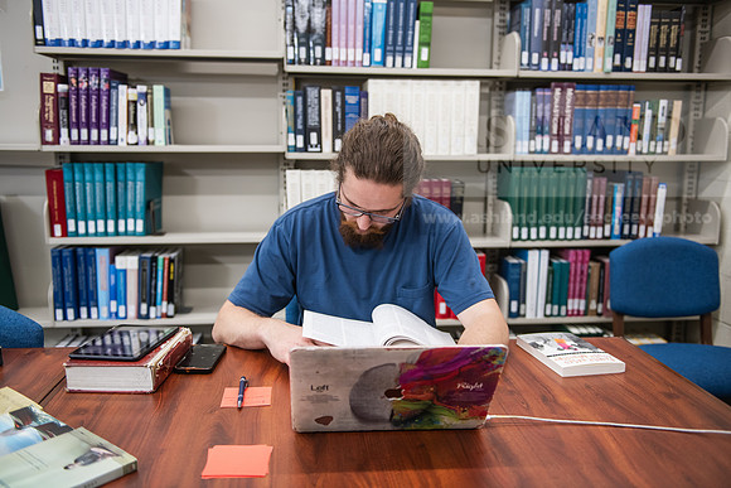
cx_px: 366
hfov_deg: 58.7
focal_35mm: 32
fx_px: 650
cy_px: 244
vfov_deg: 41.1
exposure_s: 1/200
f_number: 2.8
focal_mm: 32
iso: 800
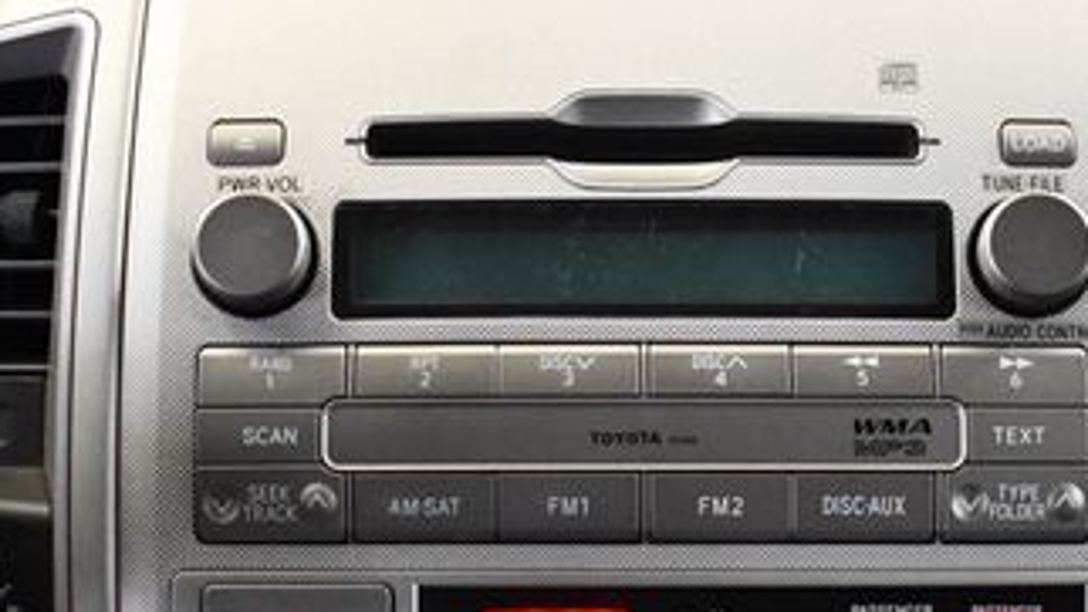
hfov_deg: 28.2
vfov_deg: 15.9
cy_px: 555
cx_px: 612
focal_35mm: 75
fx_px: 2163
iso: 3200
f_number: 3.5
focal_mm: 18
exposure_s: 1/60
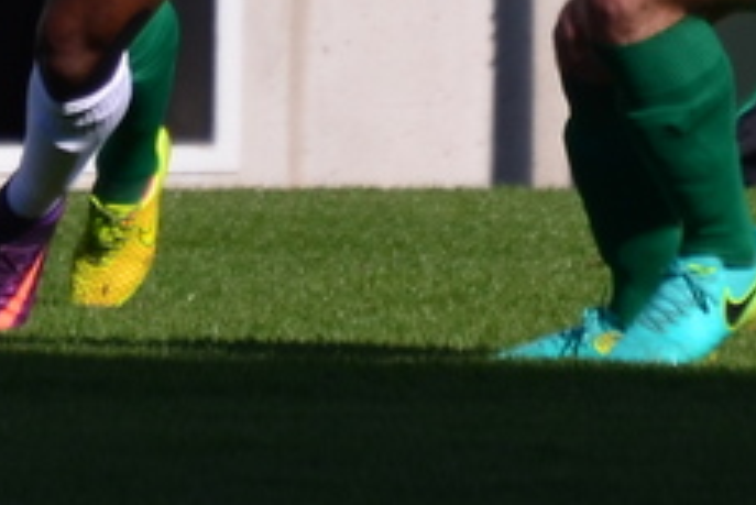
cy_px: -368
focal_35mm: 1767
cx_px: 380
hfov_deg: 1.2
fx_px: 37129
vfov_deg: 0.8
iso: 200
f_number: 5.6
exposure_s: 1/1250
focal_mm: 300
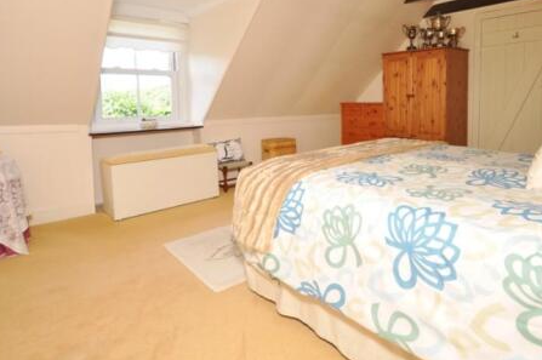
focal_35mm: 22
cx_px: 330
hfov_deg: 77.6
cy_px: 122
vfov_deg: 56.0
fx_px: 331
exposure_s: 1/60
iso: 200
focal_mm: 10
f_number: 4
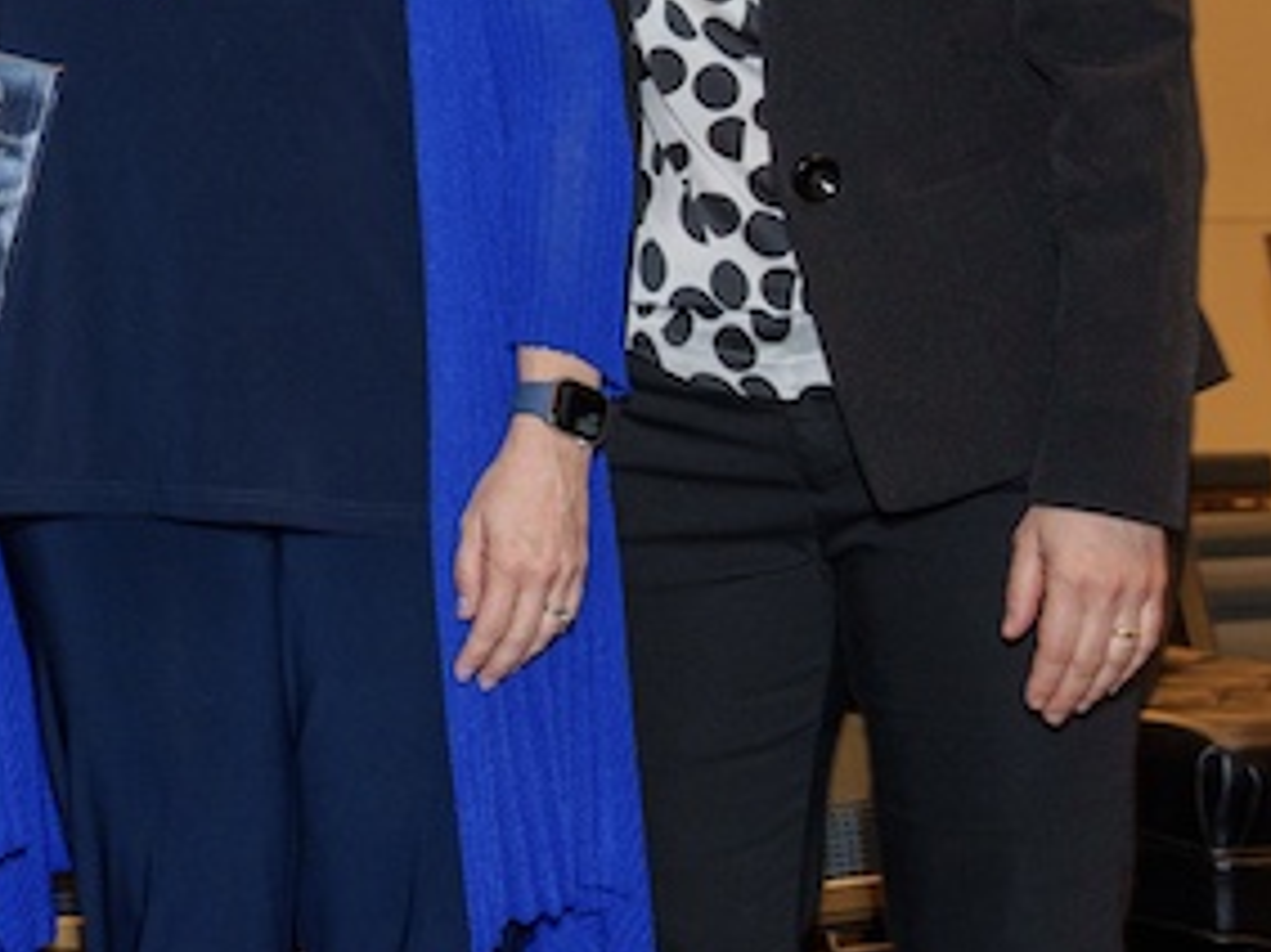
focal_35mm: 106
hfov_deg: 17.9
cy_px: -88
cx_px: -148
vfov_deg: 13.7
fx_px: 3890
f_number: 5
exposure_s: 1/100
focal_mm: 39
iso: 1250
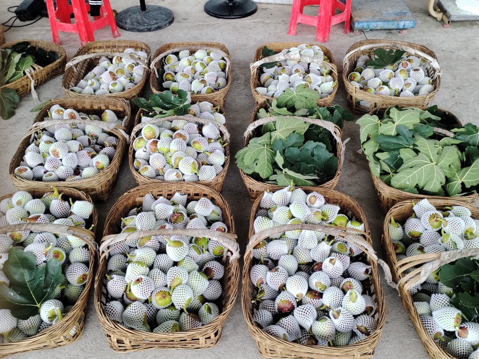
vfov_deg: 41.8
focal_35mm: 34
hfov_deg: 54.0
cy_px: 180
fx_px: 470
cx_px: 240
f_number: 1.8
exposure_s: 1/50
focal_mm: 4.26
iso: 177
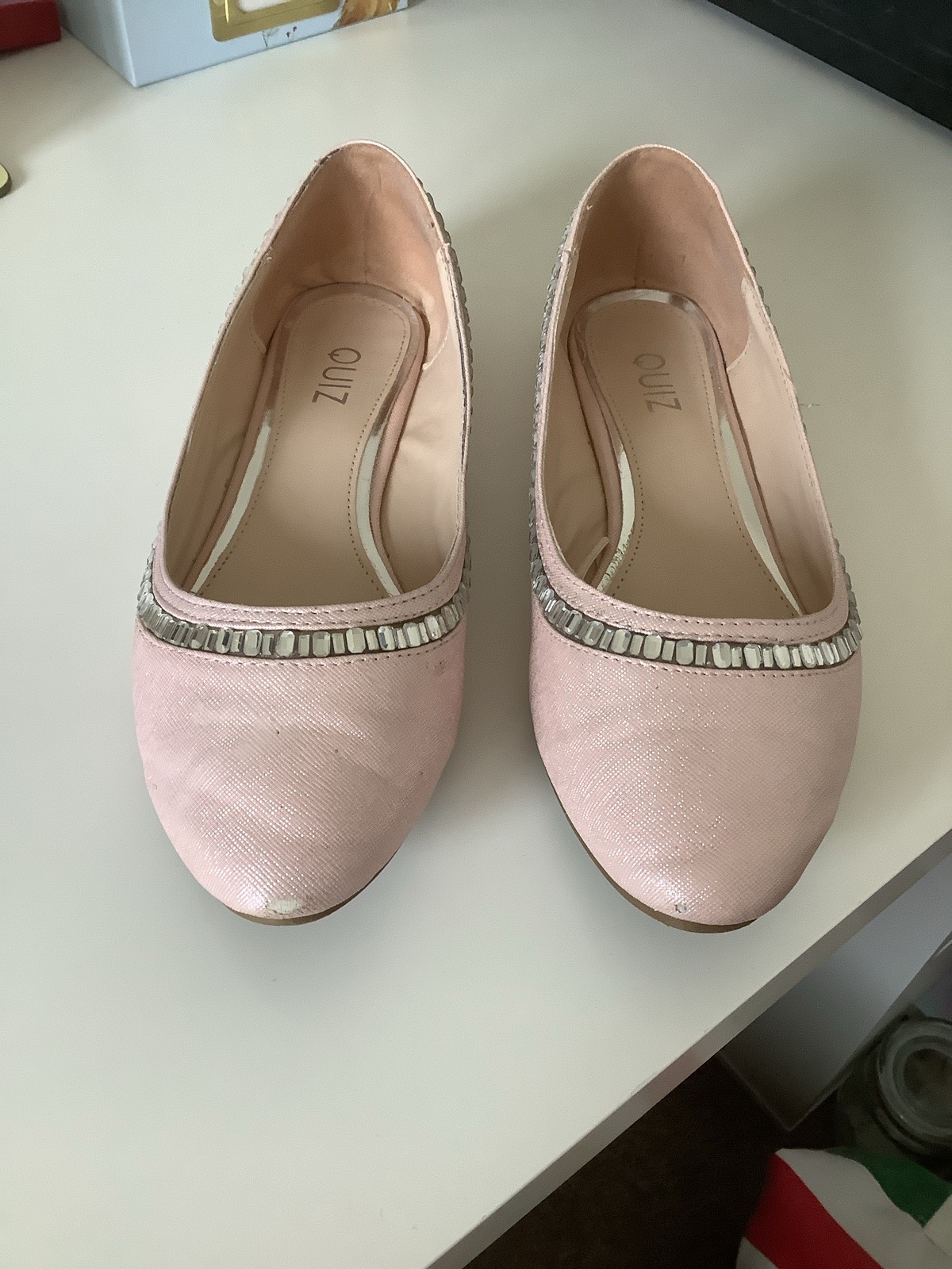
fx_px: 1137
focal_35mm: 31
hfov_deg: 45.4
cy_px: 634
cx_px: 476
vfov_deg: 58.4
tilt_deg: -50.8
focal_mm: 3.3
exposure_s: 1/50
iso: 160
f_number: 2.4
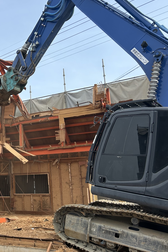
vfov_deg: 45.4
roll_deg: +0.0
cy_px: 135
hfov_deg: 28.4
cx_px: -16
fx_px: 301
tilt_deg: +8.5
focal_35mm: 43
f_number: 1.5
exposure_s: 1/1838
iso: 50
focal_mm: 5.7
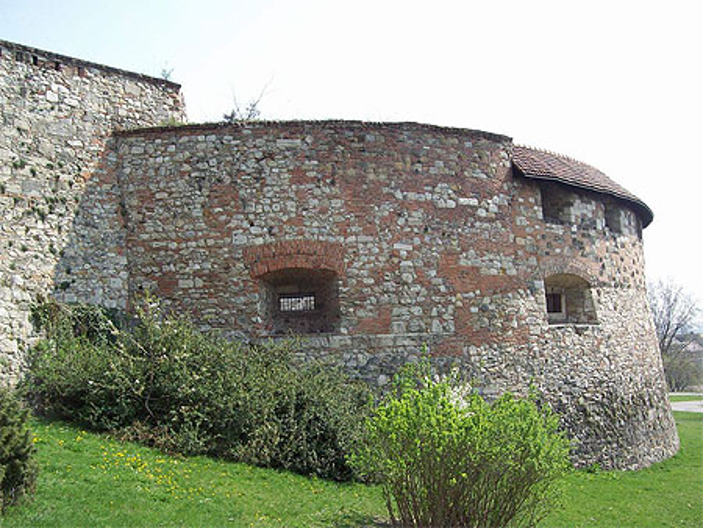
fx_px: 731
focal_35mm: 36
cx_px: 352
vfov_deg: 39.7
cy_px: 264
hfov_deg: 51.3
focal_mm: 6
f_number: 4.8
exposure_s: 1/285
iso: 80
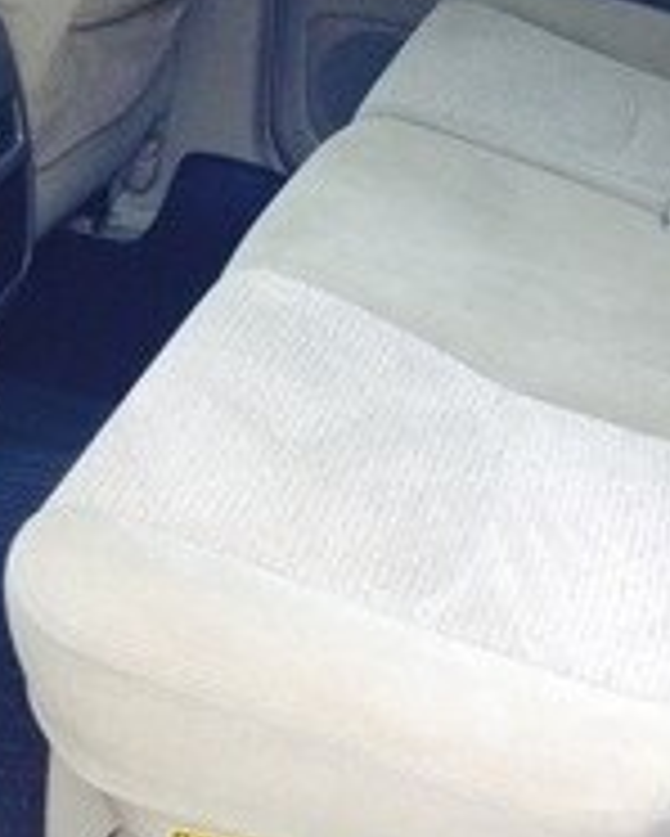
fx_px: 2254
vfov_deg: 20.1
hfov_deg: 16.9
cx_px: 261
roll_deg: +0.9
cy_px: -90
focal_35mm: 91
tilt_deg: -12.7
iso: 64
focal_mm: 4.28
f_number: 2.4
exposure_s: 1/60
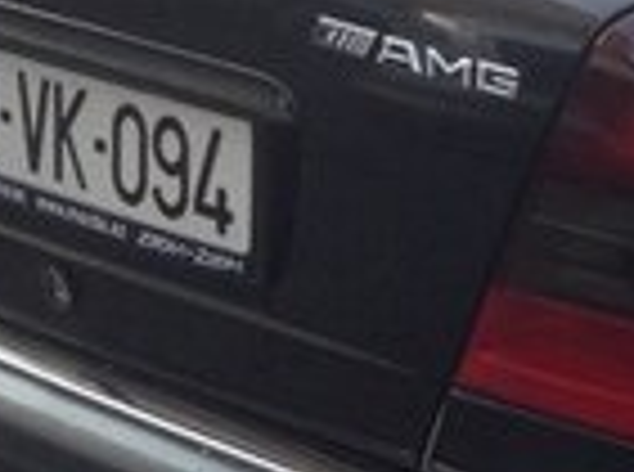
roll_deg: +1.4
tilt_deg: -17.9
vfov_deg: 9.5
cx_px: 1201
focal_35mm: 155
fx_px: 2832
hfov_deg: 11.7
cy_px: 151
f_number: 2.4
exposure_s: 1/150
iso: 50
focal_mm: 4.12
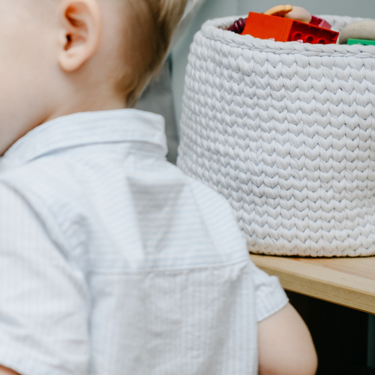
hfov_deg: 15.0
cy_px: 223
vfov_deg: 15.7
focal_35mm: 111
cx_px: -110
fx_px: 1360
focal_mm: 44
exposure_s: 1/160
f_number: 3.5
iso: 160
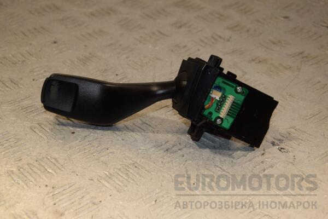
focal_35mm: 75
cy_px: 110
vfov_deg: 18.2
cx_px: 164
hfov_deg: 27.0
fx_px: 683
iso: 800
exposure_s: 1/200
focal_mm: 50
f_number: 8
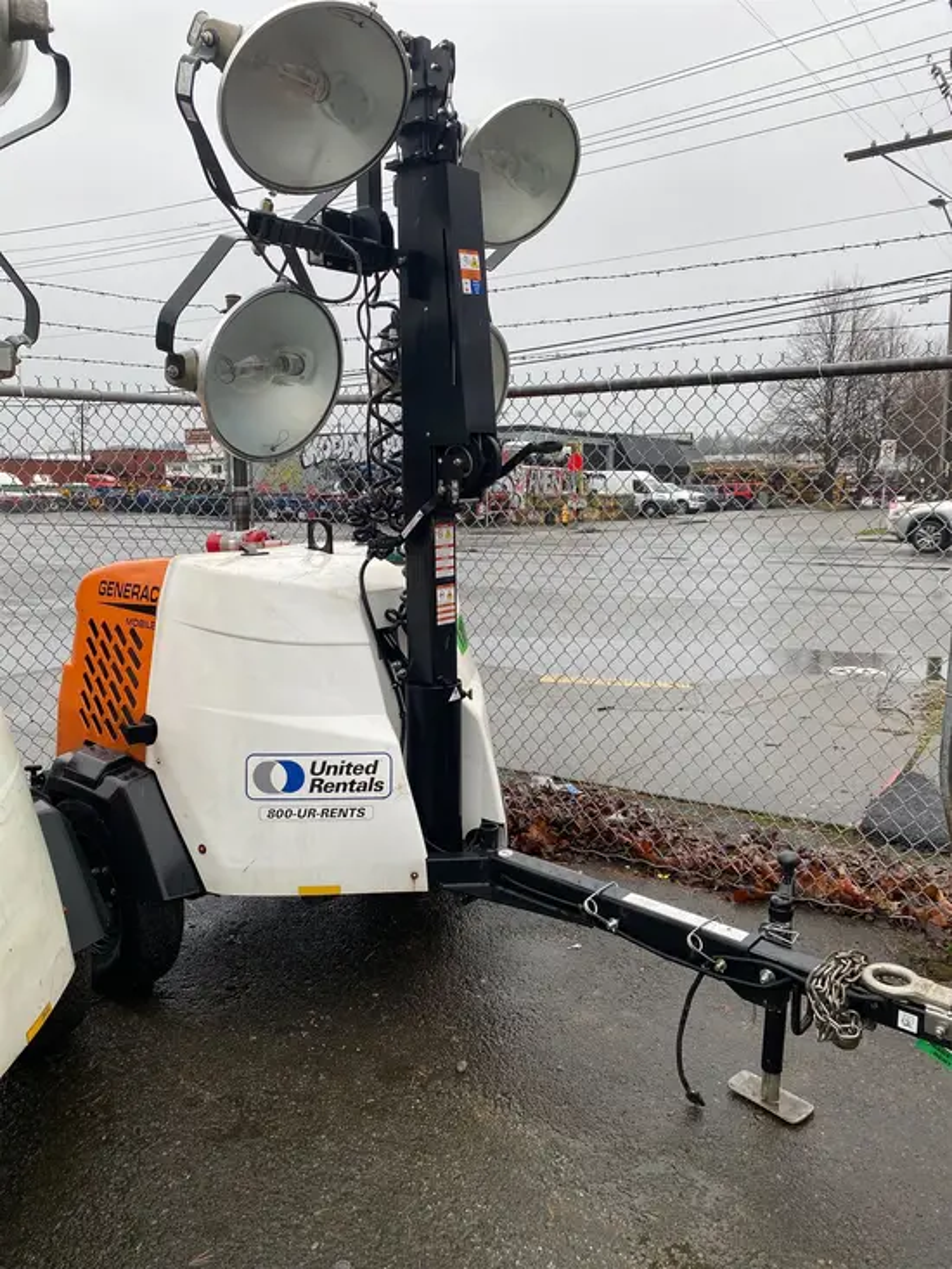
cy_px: 634
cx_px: 476
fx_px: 953
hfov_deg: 53.1
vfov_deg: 67.3
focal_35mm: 26
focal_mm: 4.25
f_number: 1.8
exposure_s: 1/349
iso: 32
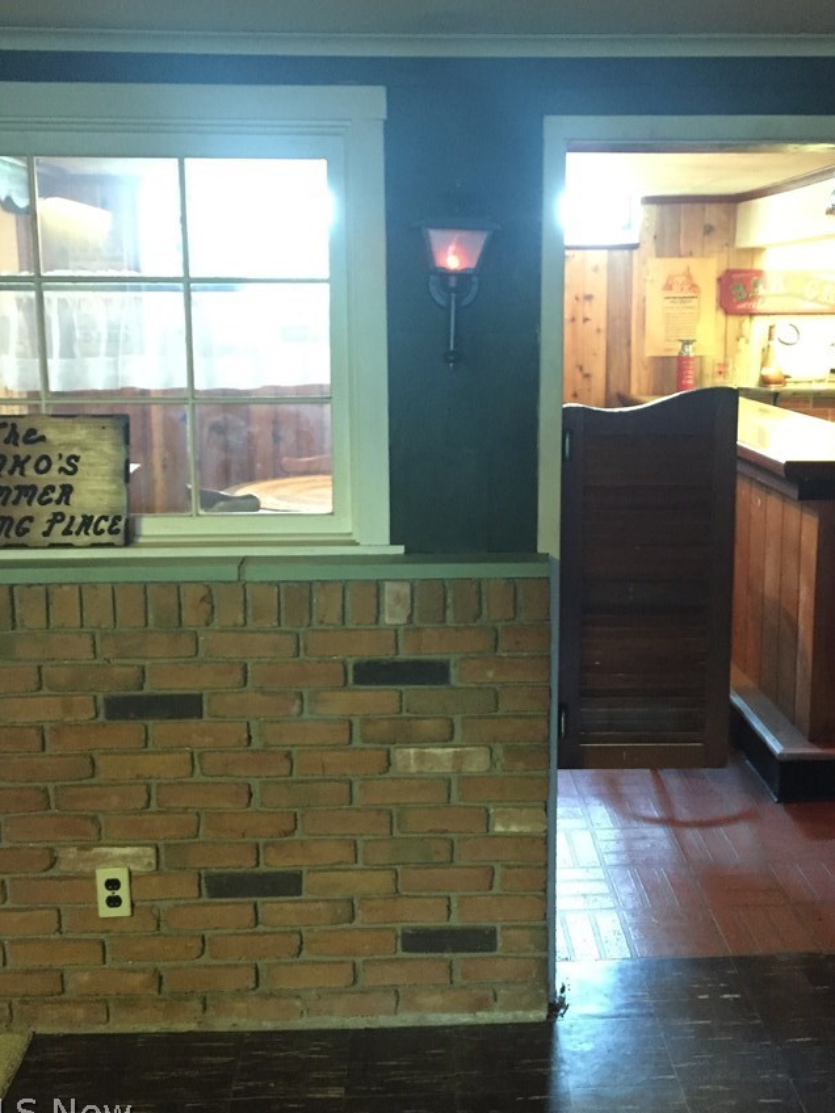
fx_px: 1126
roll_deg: -0.1
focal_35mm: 35
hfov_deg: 40.7
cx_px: 456
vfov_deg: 52.4
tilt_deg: -8.7
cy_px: 471
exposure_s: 1/15
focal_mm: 4.15
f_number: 2.2
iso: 640
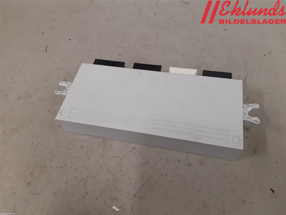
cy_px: 108
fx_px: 215
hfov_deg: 67.3
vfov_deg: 53.1
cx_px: 143
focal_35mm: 26
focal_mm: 3.93
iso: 100
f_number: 1.7
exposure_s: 1/50
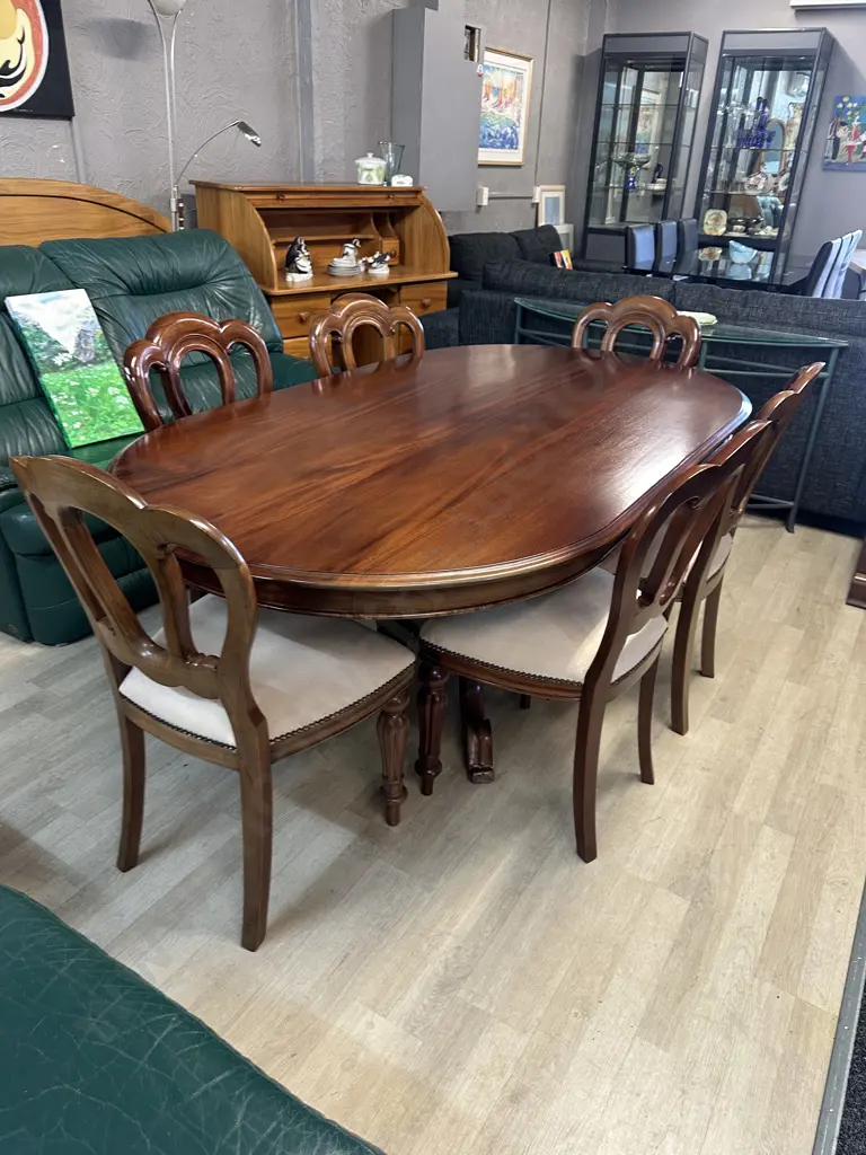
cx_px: 433
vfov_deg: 71.6
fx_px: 801
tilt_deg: -26.2
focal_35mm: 24
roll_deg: -2.5
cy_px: 578
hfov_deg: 56.8
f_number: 1.78
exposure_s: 1/50
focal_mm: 6.86
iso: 200
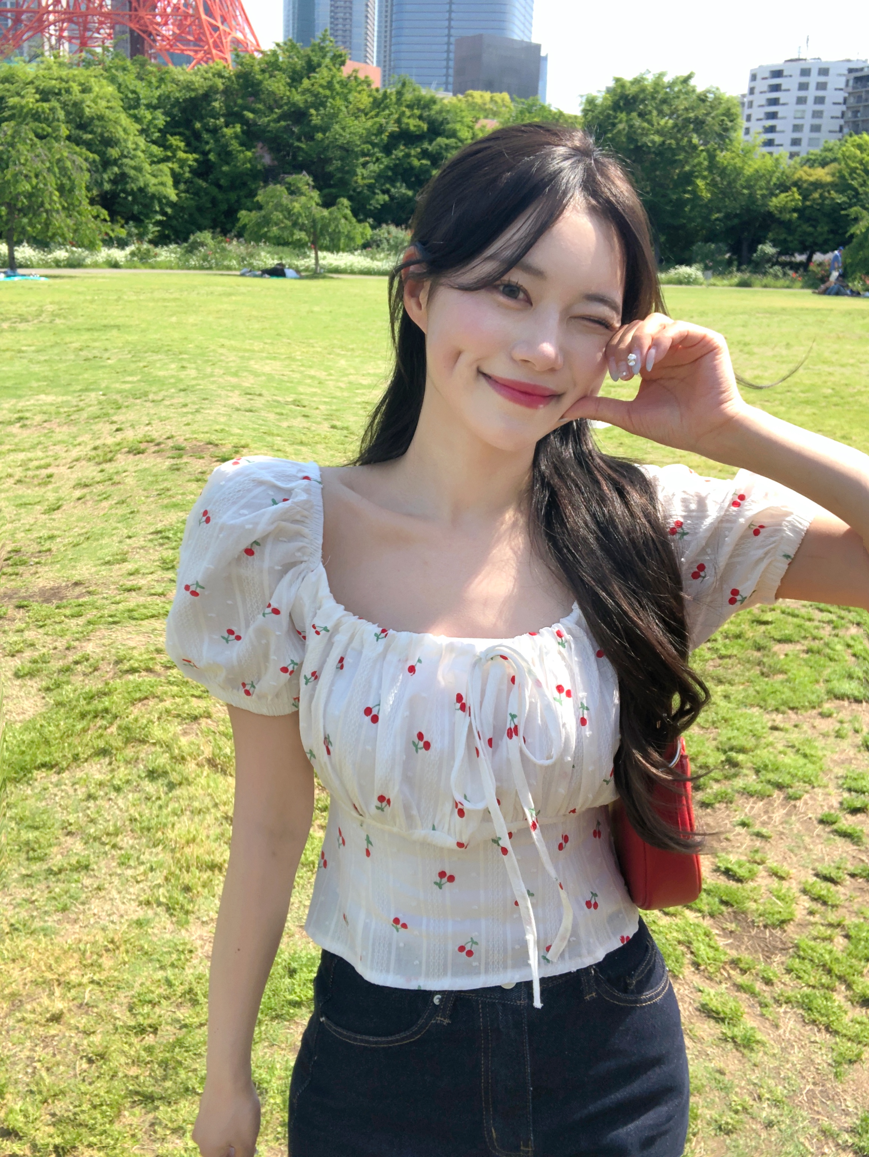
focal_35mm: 32
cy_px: 578
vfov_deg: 56.8
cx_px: 434
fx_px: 1070
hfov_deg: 44.2
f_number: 2.2
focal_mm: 2.87
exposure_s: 1/430
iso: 20
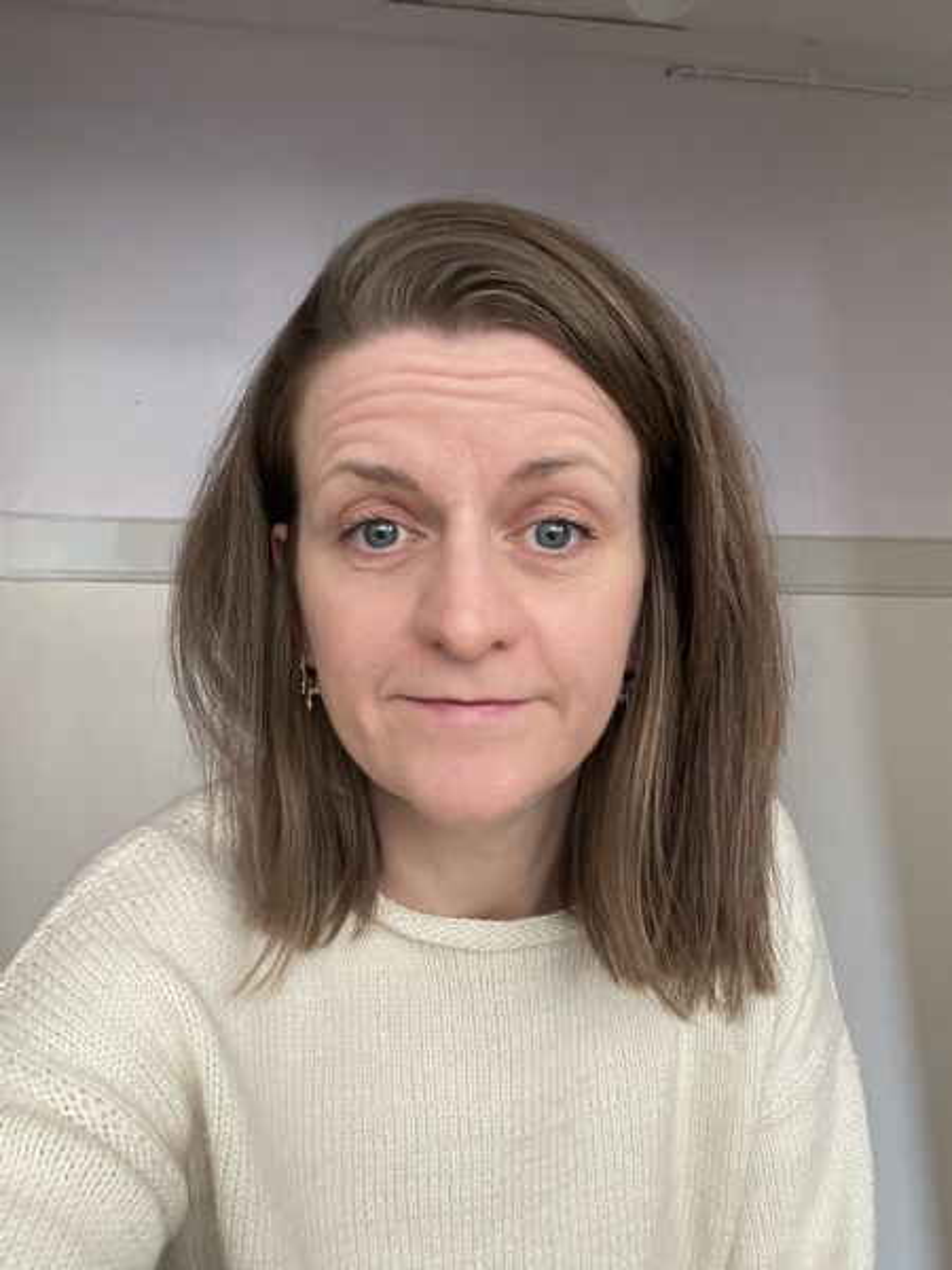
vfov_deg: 60.0
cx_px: 476
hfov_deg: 46.8
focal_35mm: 30
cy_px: 635
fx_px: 1100
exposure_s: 1/60
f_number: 2.2
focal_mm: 2.71
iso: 320
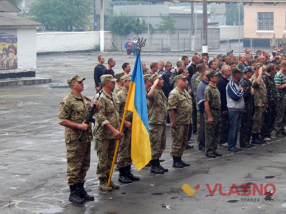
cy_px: 107
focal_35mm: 93
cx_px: 143
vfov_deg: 15.9
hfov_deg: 21.1
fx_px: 768
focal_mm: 16.6
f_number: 4.4
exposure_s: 1/100
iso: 125
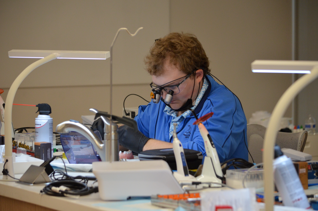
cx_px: 159
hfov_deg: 11.8
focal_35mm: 174
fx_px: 1534
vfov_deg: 7.9
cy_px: 106
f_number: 4.8
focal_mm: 116
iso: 1600
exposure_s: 1/250
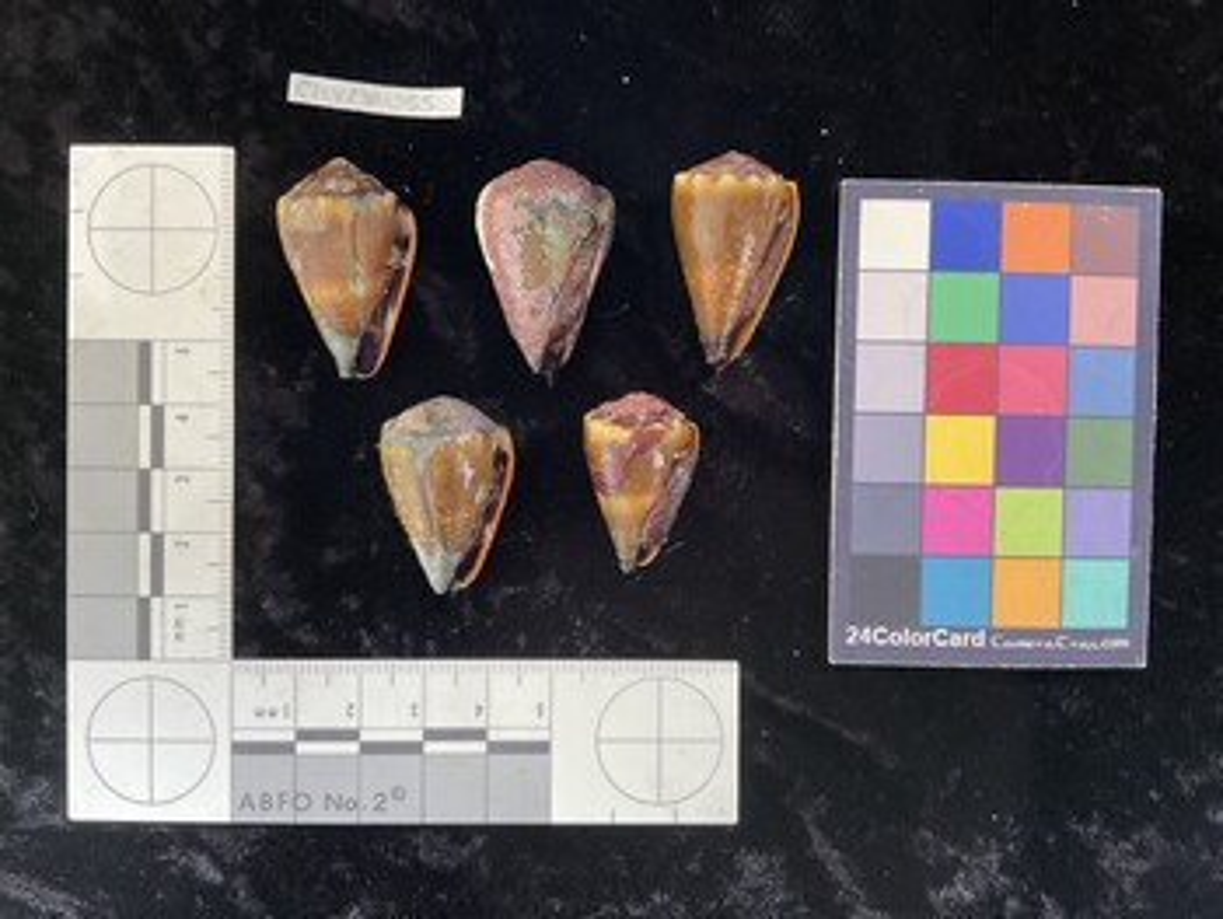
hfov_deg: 61.6
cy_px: 460
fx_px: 1025
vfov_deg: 48.3
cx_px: 612
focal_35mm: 29
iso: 80
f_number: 1.8
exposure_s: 1/60
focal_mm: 3
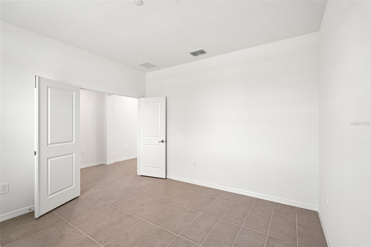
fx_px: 165
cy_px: 124
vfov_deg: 73.7
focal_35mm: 16
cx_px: 186
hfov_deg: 96.7
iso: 400
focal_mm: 16
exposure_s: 1/25
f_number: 8
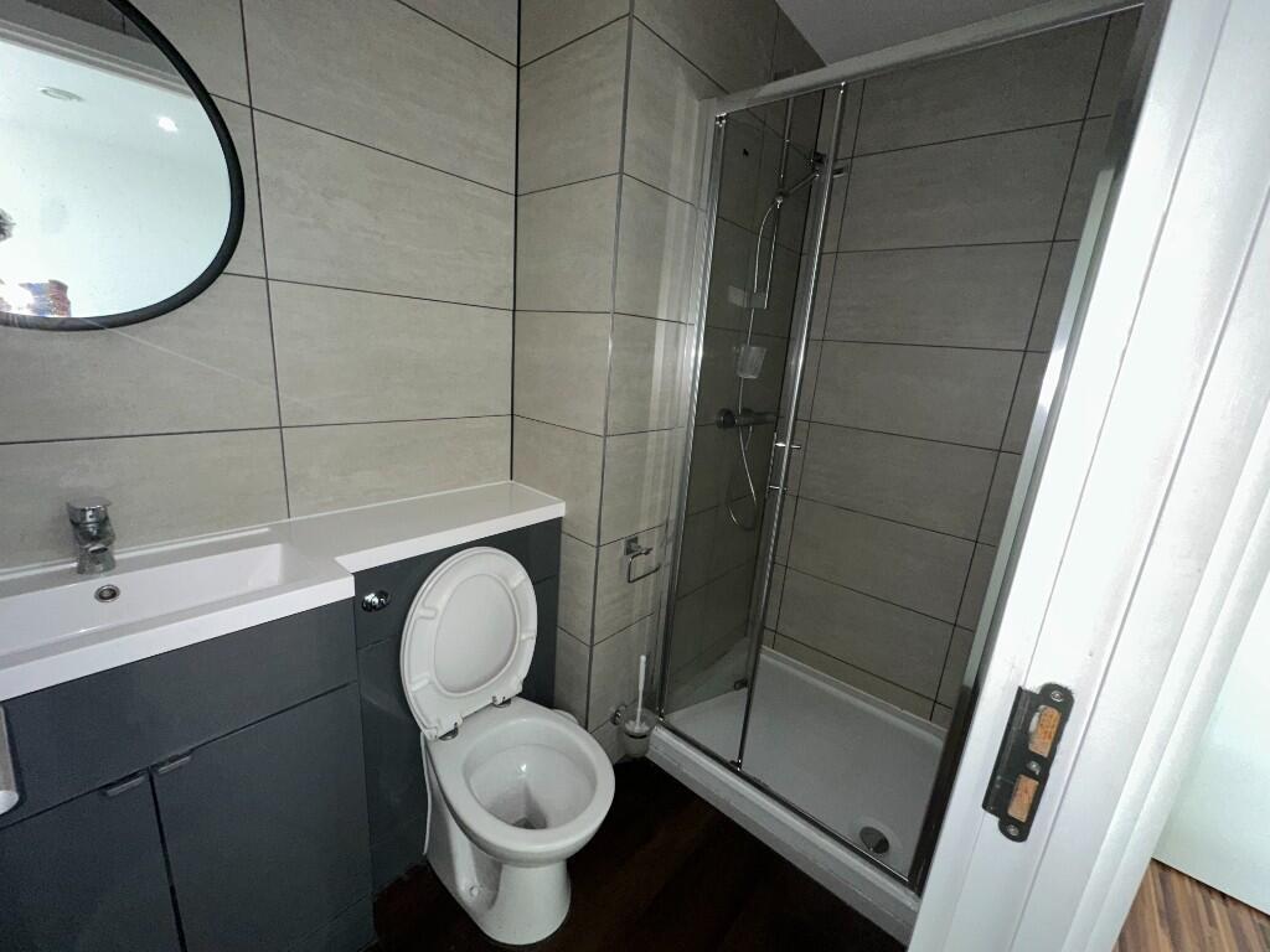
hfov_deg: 102.1
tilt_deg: -14.5
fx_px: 514
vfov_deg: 85.7
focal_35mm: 14
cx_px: 635
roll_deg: -4.4
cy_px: 476
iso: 160
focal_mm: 2.22
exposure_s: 1/50
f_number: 2.2
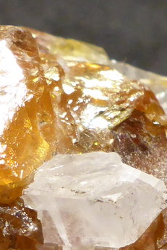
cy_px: 192
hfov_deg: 4.1
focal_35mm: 331
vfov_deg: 6.2
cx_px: 41
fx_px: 2305
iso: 400
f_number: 4.9
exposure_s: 1/15
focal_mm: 11.7
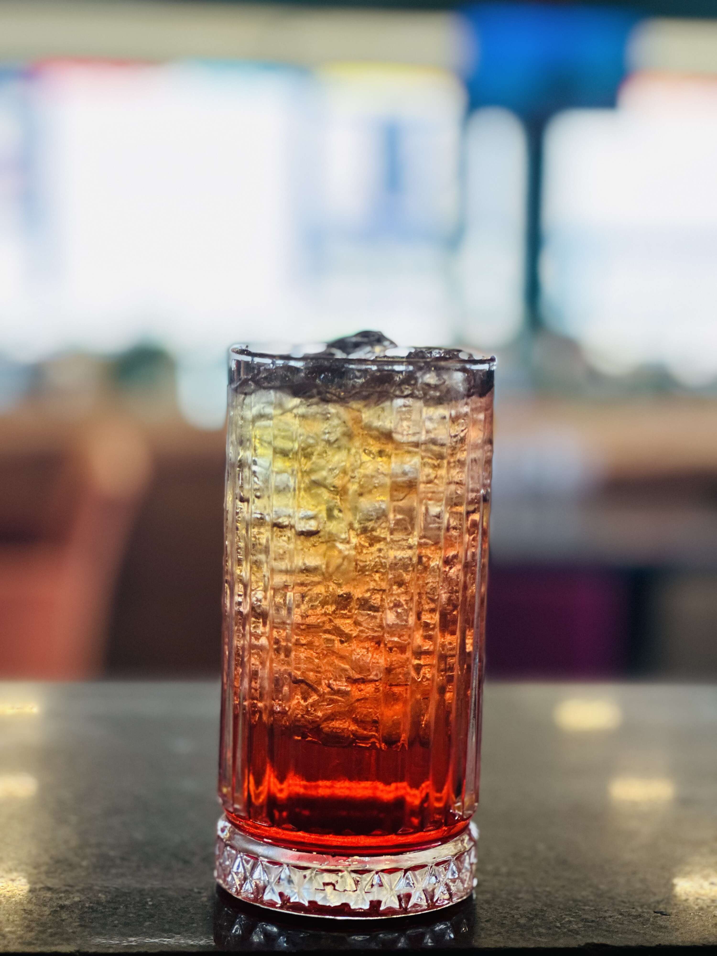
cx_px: 358
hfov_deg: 19.1
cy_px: 478
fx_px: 2127
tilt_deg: -5.5
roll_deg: -1.6
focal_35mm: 77
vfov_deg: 25.3
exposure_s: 1/33
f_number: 2.8
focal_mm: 9
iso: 200
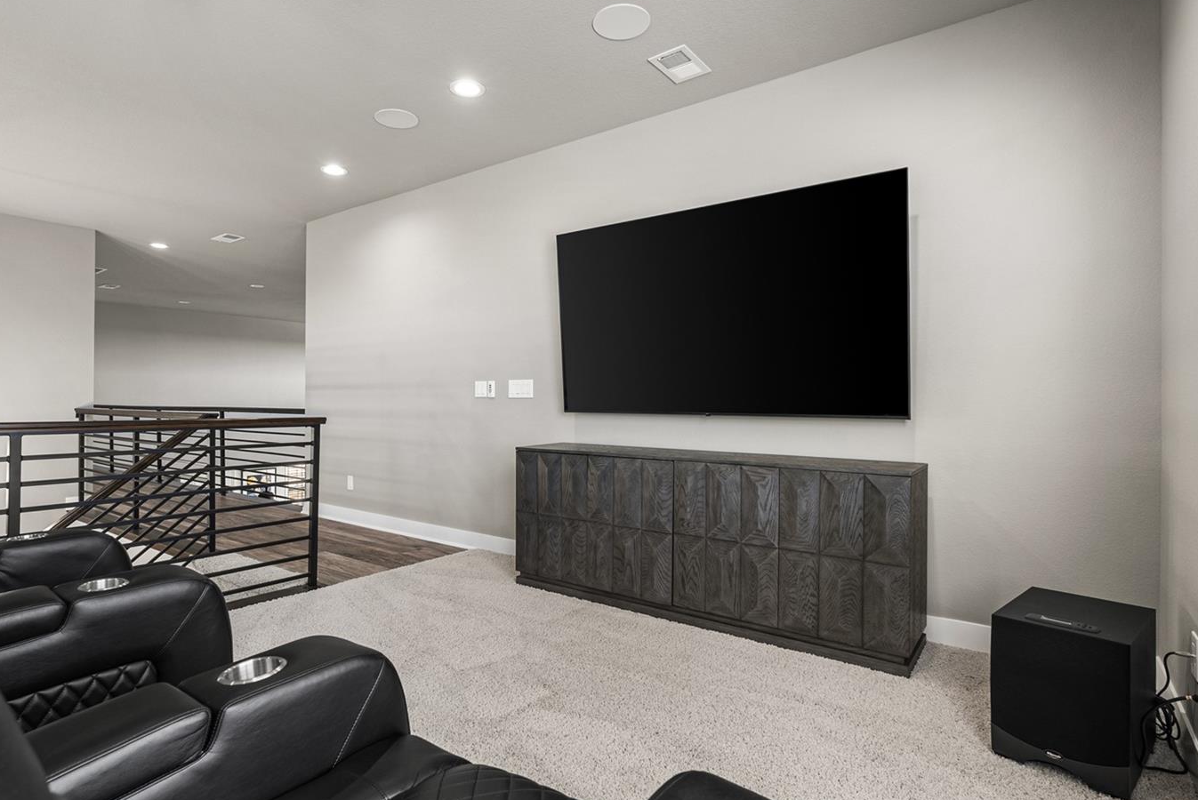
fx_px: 633
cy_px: 391
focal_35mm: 19
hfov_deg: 86.8
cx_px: 564
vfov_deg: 64.6
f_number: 8
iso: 200
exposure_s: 1/2
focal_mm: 16
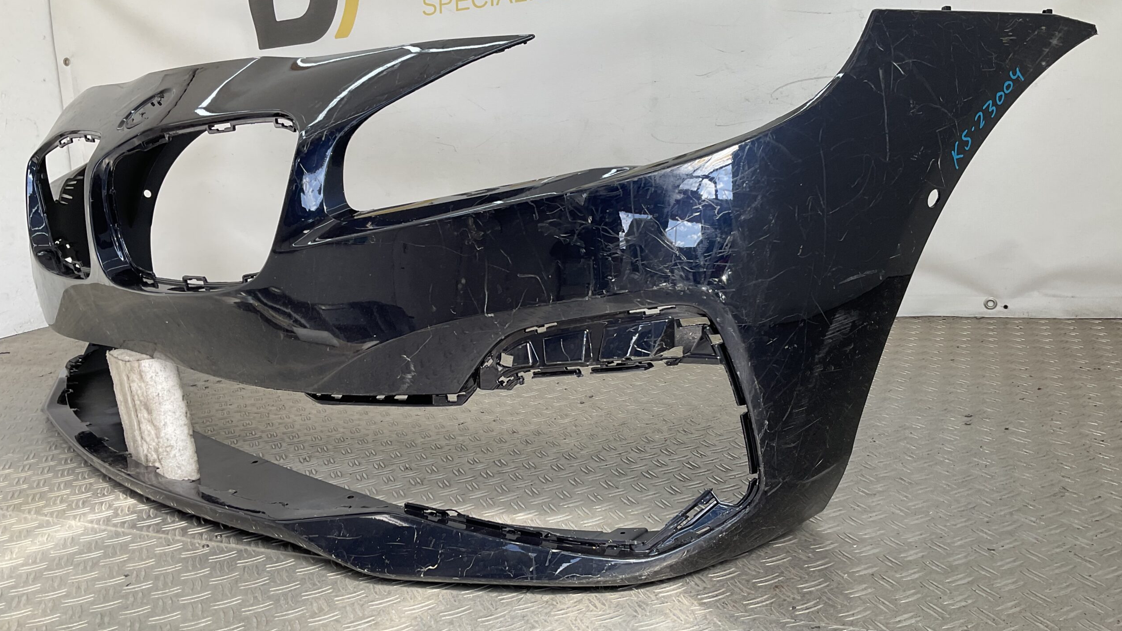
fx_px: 952
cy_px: 310
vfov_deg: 36.7
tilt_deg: -12.6
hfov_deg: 61.0
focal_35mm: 32
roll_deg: +4.5
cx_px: 556
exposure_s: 1/255
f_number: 1.8
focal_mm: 3
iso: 16
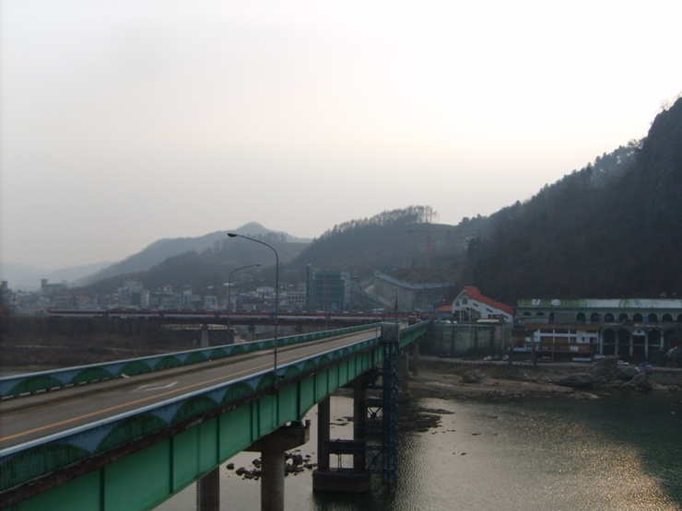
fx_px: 690
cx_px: 341
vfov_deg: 40.7
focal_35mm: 35
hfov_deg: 52.6
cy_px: 256
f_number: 2.8
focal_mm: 5.8
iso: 50
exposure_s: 1/1000
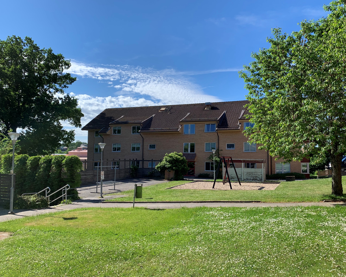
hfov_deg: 62.2
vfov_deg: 51.5
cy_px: 143
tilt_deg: +2.9
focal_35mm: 28
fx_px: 287
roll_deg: -2.2
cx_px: 181
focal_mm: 4.25
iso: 25
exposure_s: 1/1880
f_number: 1.8
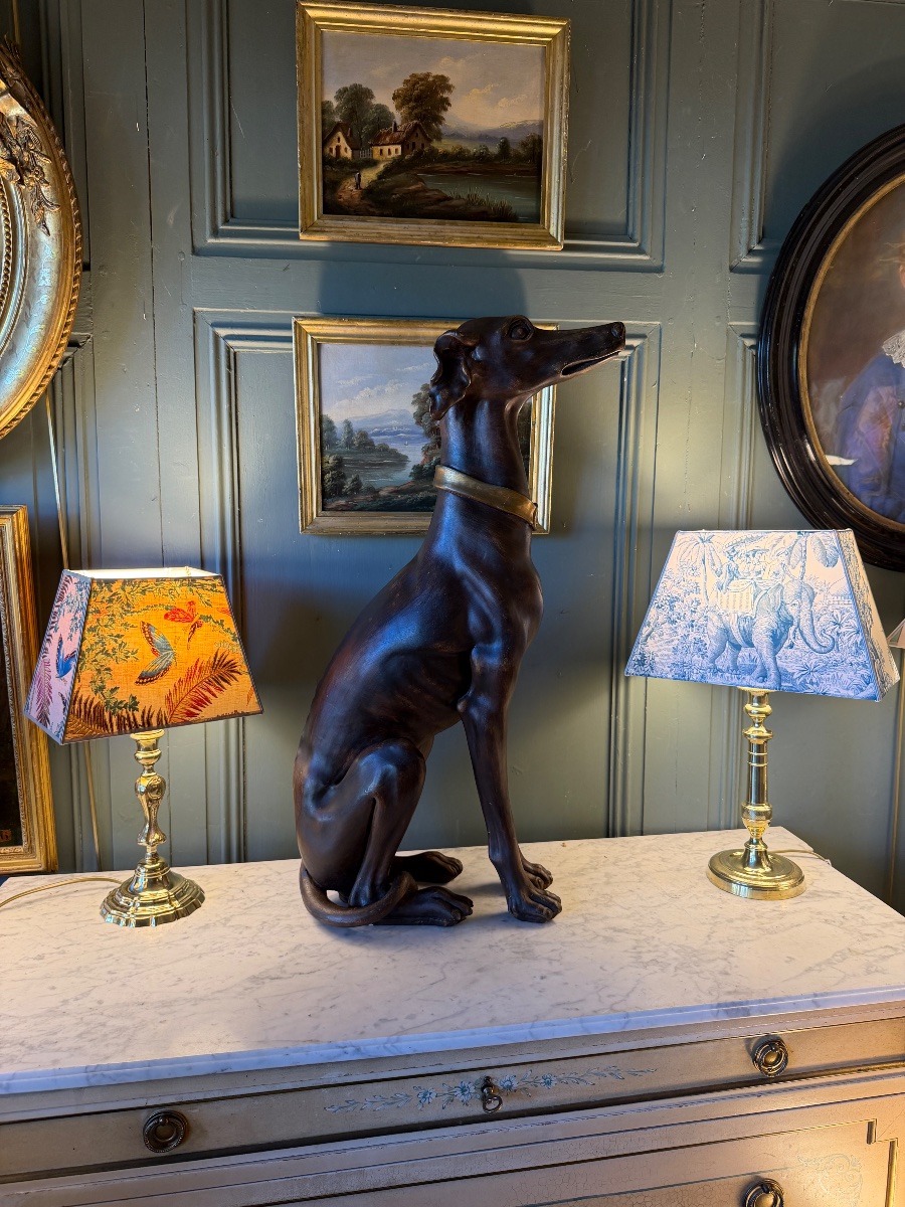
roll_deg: -0.7
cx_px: 452
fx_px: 837
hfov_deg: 56.8
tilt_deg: -7.5
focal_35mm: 24
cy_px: 604
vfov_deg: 71.6
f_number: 1.78
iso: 125
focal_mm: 6.76
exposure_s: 1/100
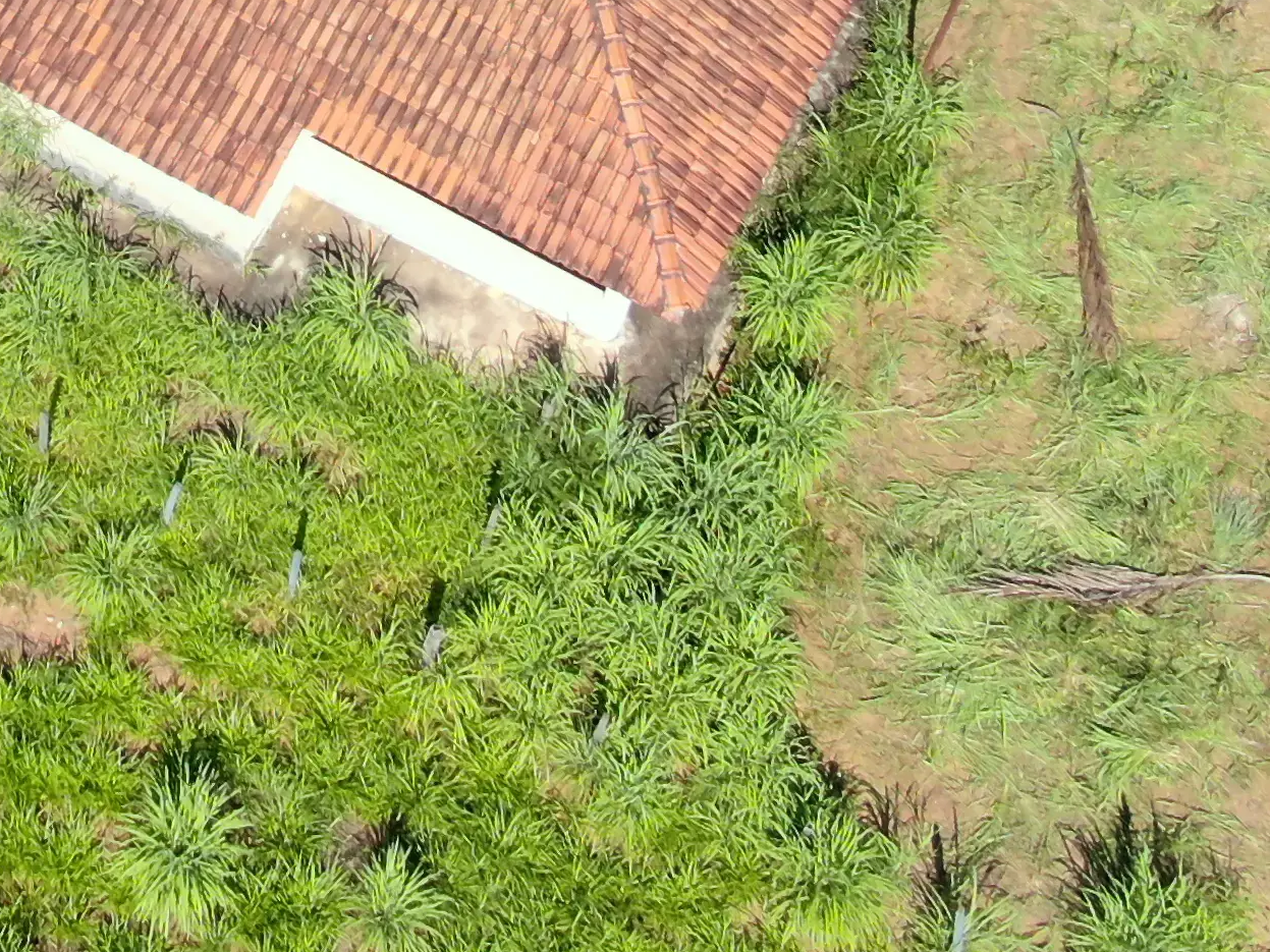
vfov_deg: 17.4
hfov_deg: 23.9
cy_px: -434
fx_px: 2825
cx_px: -87
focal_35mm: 77
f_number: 2.8
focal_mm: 4.39
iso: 100
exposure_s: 1/800
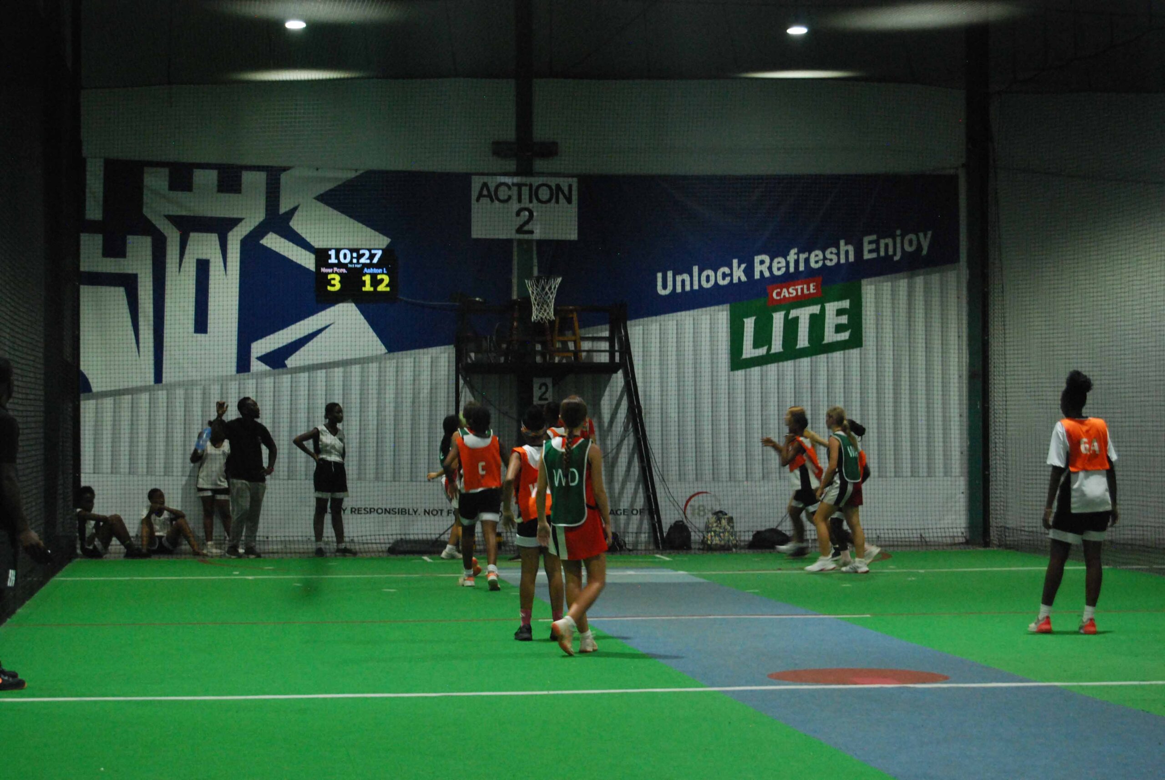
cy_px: 390
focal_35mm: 82
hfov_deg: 24.6
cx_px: 582
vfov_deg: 16.6
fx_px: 2673
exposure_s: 1/60
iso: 1600
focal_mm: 55
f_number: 5.6
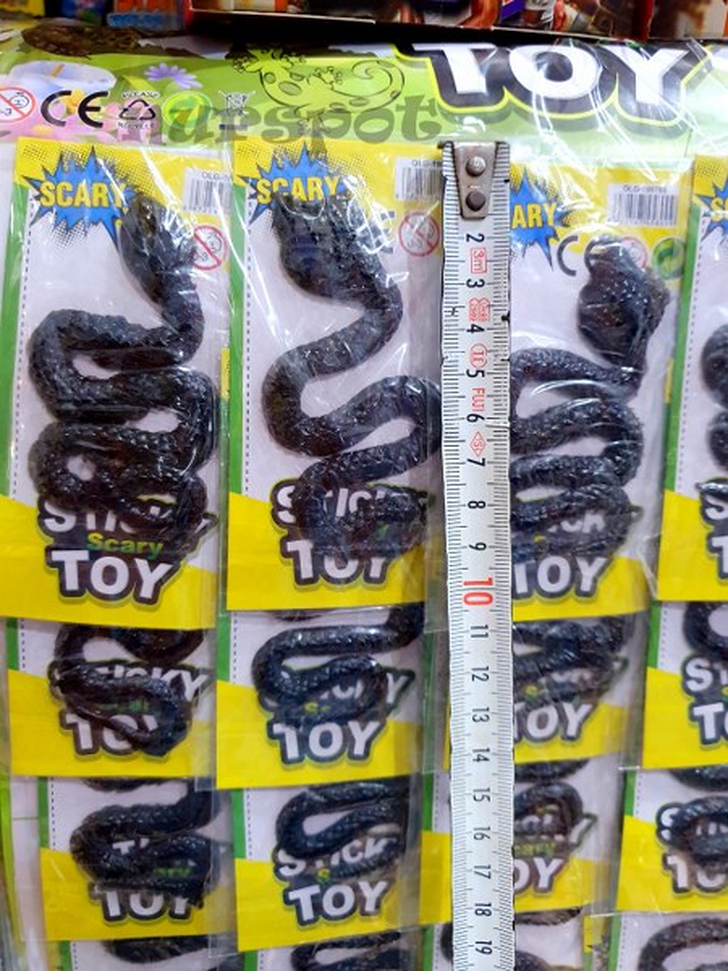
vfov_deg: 67.3
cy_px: 486
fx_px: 729
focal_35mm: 26
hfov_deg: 53.1
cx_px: 364
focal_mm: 4.32
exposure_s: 1/50
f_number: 1.5
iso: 320
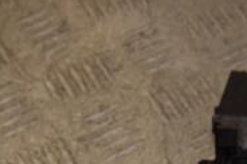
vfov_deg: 7.9
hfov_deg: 11.8
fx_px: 1176
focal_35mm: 172
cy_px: 199
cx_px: 260
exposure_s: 1/200
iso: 800
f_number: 6.3
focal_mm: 35
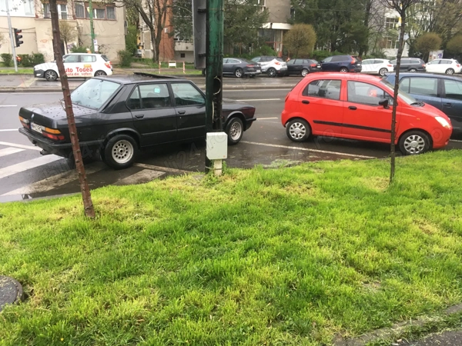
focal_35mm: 29
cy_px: 173
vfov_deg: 48.2
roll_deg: -2.5
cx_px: 231
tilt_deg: -16.6
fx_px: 387
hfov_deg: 61.7
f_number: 2.2
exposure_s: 1/33
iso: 50
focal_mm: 4.15
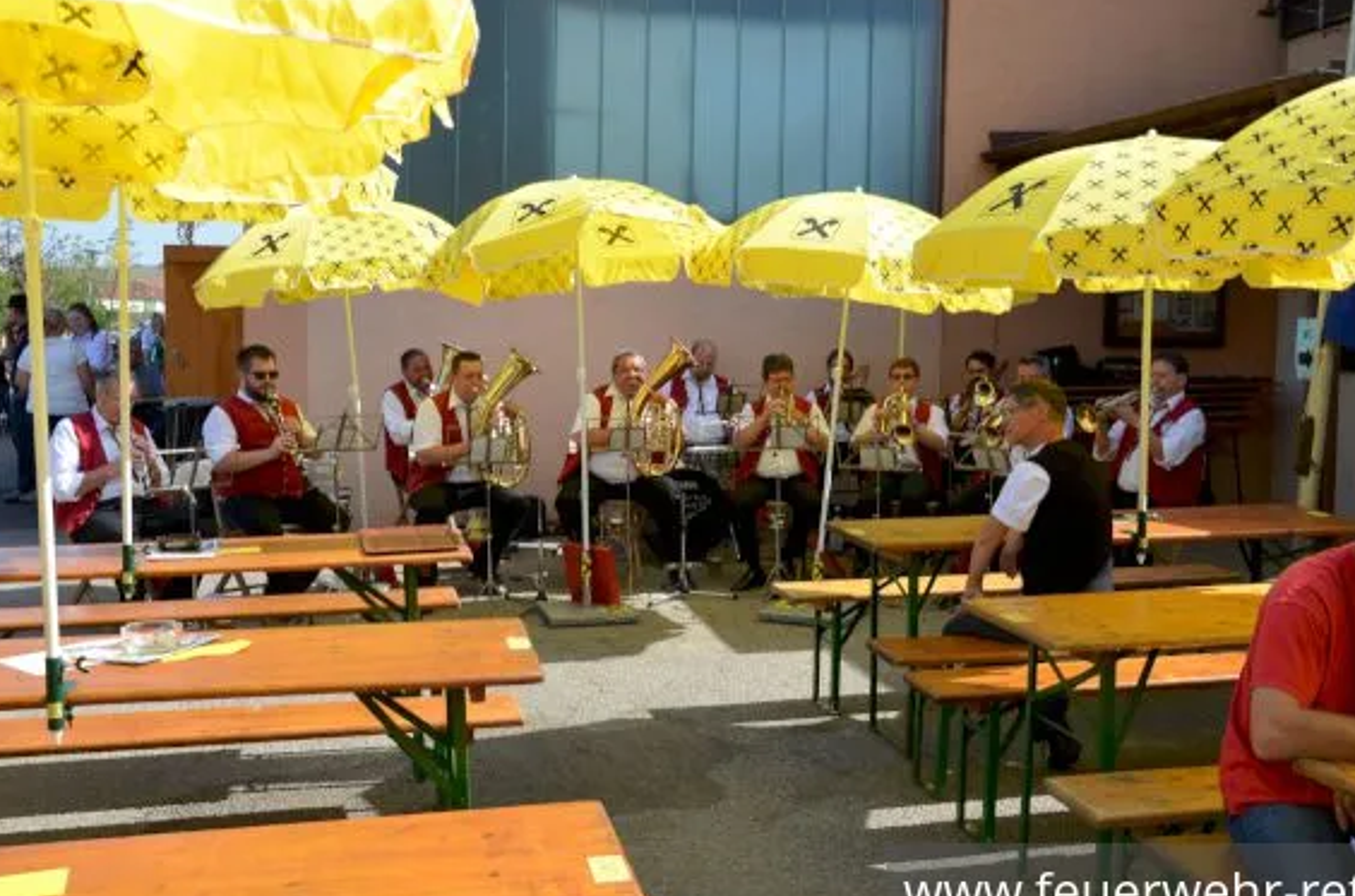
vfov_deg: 34.9
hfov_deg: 50.8
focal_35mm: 38
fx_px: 1427
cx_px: 685
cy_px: 430
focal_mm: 22
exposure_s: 1/250
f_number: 8
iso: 160
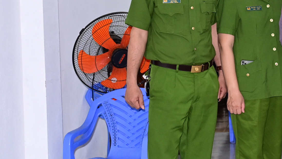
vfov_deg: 11.9
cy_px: 14
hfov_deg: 19.6
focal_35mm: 101
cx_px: 360
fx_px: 755
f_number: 4
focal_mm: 35
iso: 2000
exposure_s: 1/200
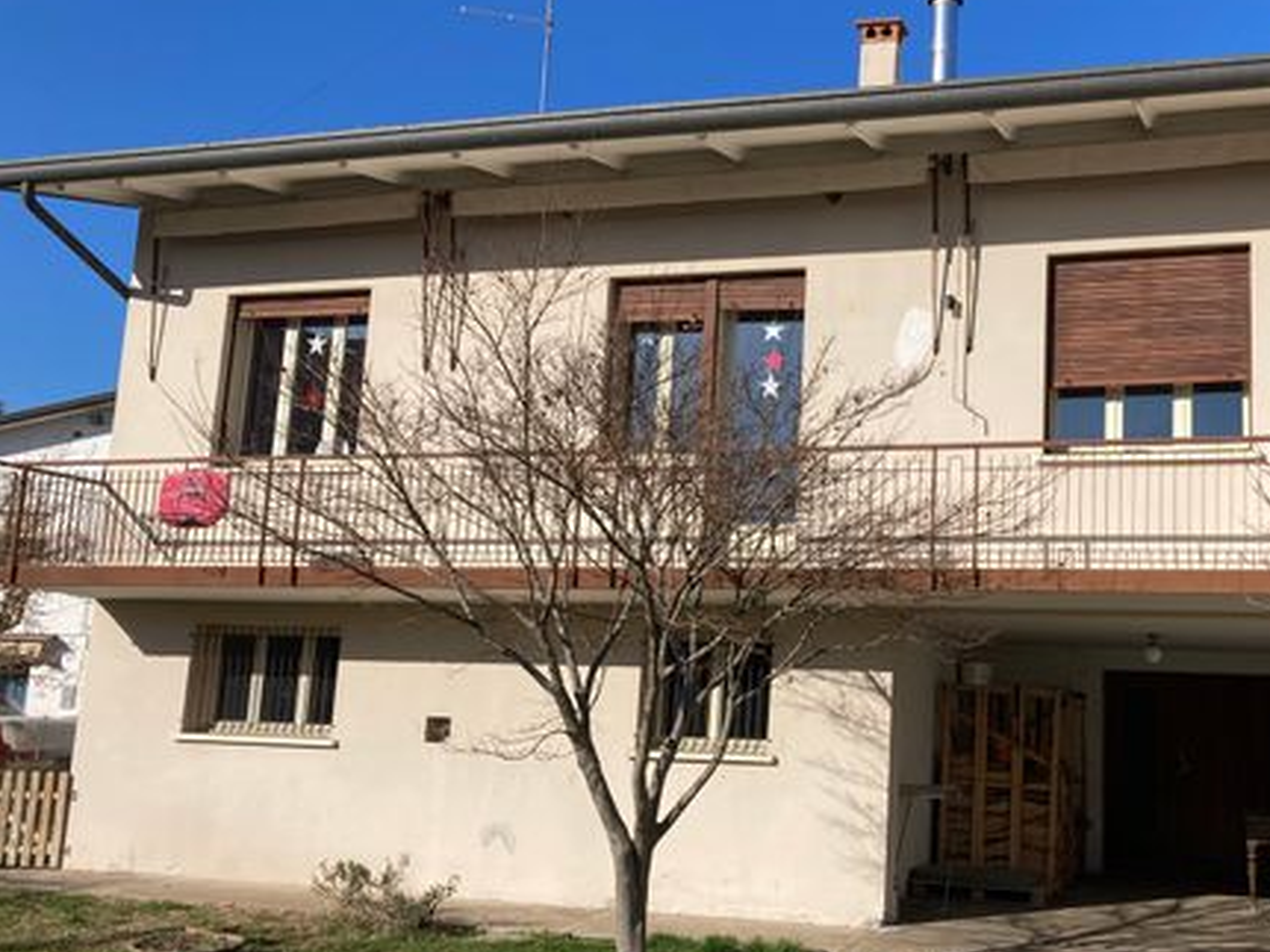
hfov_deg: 46.8
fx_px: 1430
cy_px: 480
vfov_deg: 36.8
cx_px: 881
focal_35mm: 39
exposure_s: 1/2558
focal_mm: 3.99
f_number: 1.8
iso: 20
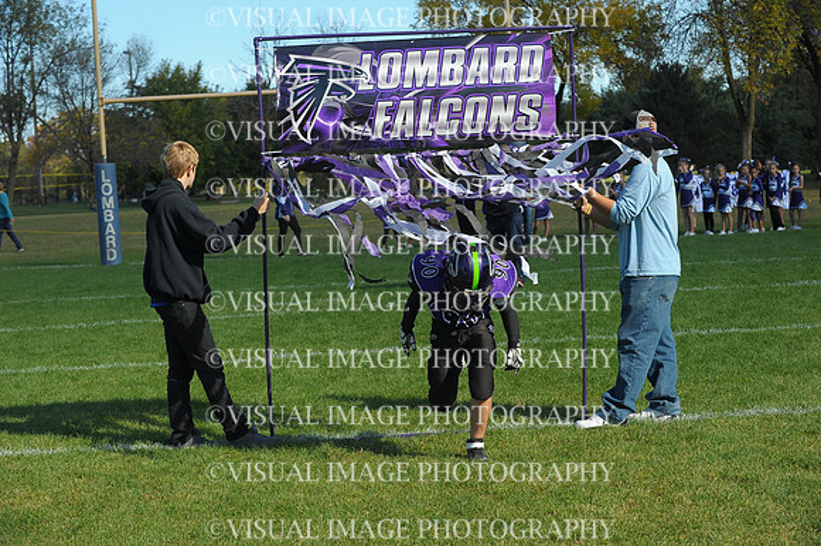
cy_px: 273
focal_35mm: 82
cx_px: 410
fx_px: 1869
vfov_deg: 16.6
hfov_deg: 24.8
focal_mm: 82
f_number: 6.3
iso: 400
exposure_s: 1/1000
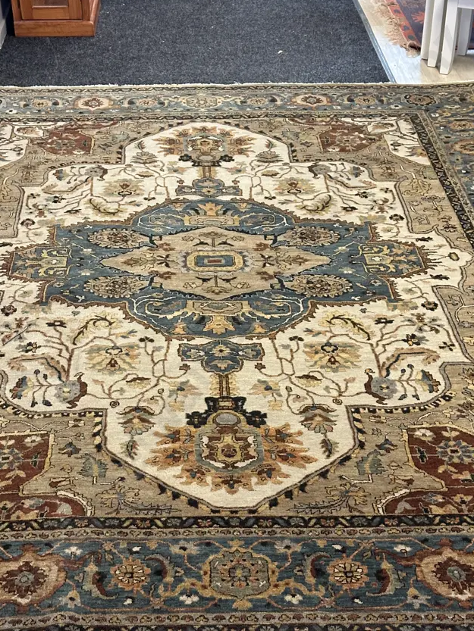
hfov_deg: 24.8
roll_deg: -0.1
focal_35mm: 59
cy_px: 343
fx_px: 1077
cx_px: 224
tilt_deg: -35.3
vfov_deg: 32.7
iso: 200
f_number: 1.78
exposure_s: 1/50
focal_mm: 6.86
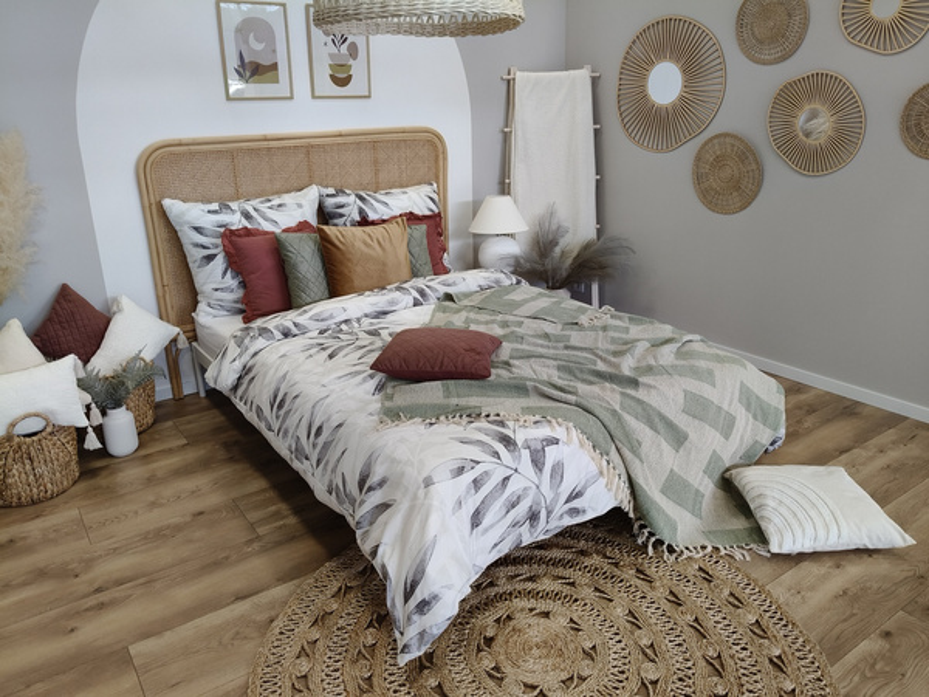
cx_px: 464
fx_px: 698
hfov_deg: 67.3
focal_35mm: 26
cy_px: 348
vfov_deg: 53.1
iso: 320
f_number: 1.8
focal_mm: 4.84
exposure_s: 1/100
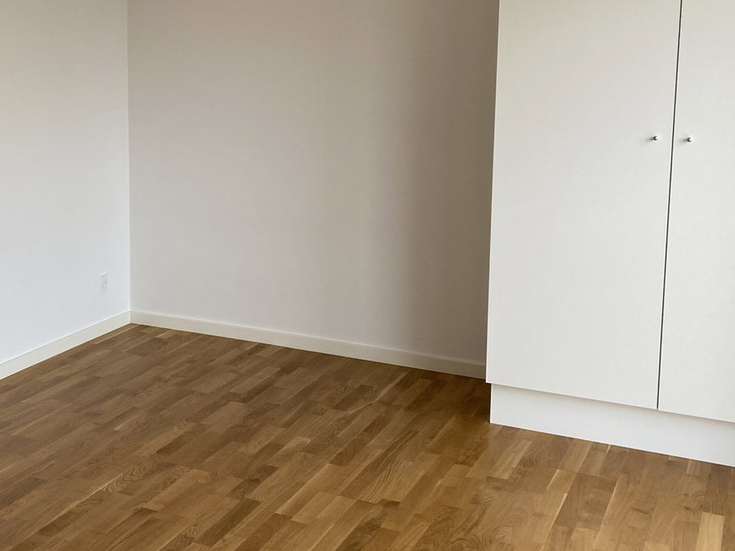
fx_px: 1019
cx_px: 150
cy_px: 199
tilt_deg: -8.7
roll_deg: +0.6
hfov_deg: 38.2
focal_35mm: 48
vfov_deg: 30.1
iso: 80
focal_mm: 4.25
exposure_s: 1/121
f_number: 1.8
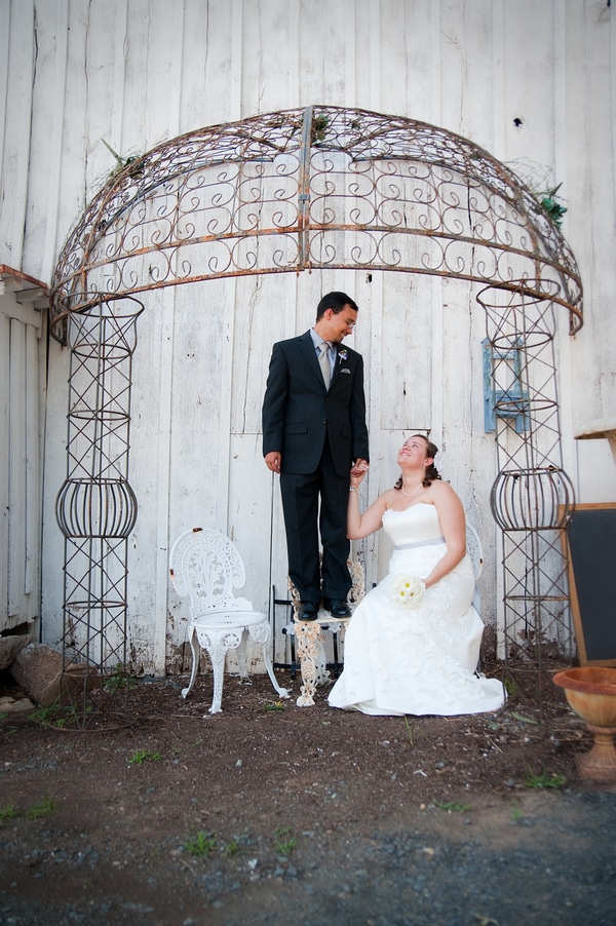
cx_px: 308
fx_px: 797
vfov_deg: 60.3
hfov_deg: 42.3
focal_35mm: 31
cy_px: 463
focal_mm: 31
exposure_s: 1/500
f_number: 3.5
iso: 400
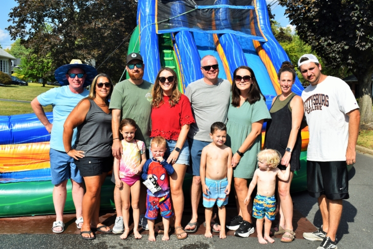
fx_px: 441
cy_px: 123
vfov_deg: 31.5
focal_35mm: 43
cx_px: 190
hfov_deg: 45.9
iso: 100
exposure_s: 1/320
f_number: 9
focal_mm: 27
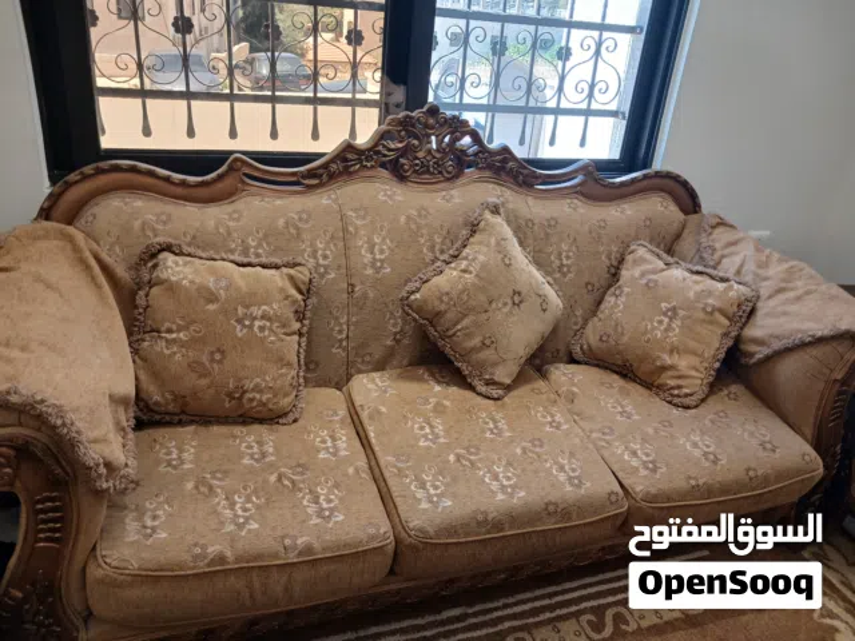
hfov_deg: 65.3
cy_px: 320
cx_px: 428
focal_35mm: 27
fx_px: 667
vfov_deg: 51.4
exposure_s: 1/50
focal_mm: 3.98
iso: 40
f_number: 1.8
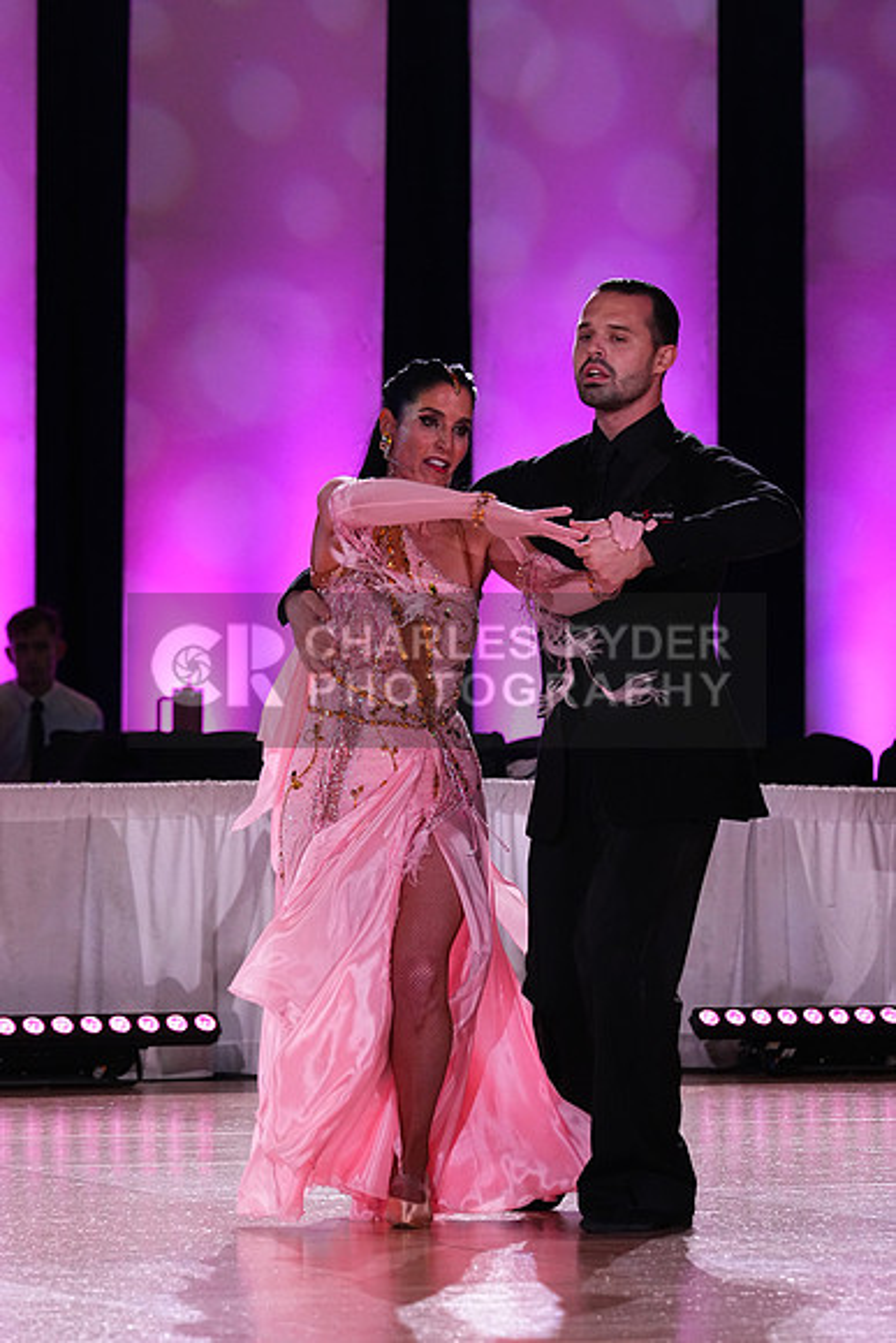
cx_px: 448
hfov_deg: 7.5
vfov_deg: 11.2
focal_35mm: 184
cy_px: 672
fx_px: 6865
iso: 3200
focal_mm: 184
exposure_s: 1/200
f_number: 6.3
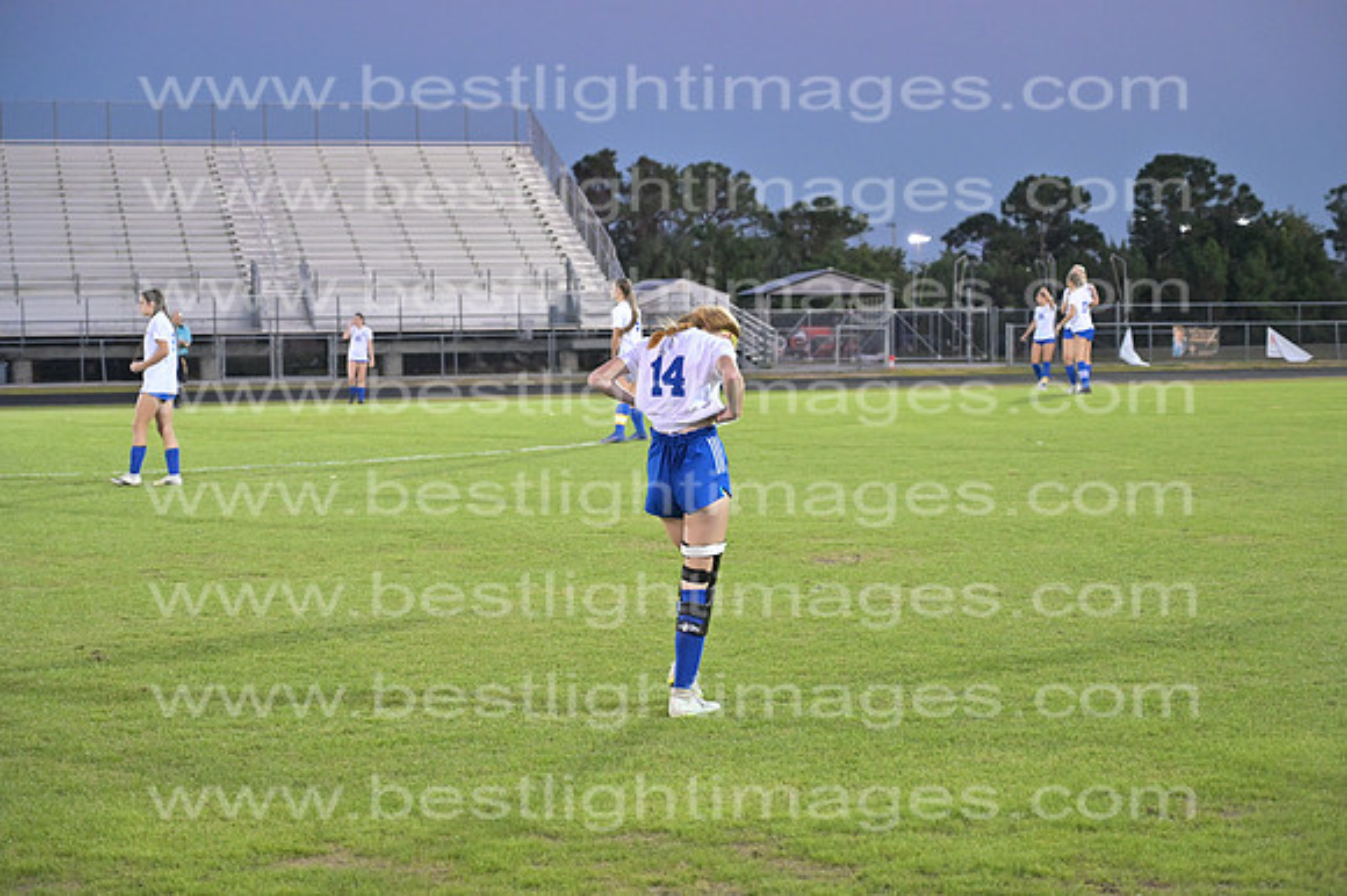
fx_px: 2618
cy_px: 448
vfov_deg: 19.4
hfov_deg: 28.9
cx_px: 674
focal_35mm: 70
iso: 5000
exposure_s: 1/400
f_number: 4.5
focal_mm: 70
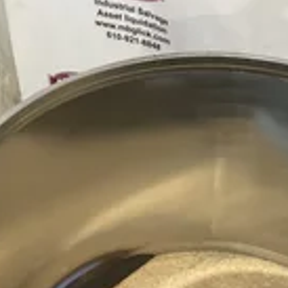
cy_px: 217
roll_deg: -1.2
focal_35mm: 80
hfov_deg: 21.5
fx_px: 753
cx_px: 208
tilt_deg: -44.4
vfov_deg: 21.5
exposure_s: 1/50
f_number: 2.4
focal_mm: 3.3
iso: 320
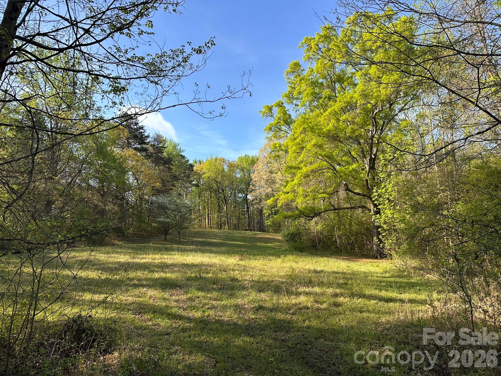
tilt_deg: +8.9
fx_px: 347
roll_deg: +0.8
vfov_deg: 56.8
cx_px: 250
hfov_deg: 71.6
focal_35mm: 24
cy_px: 188
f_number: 1.78
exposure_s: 1/1812
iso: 80
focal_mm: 6.86
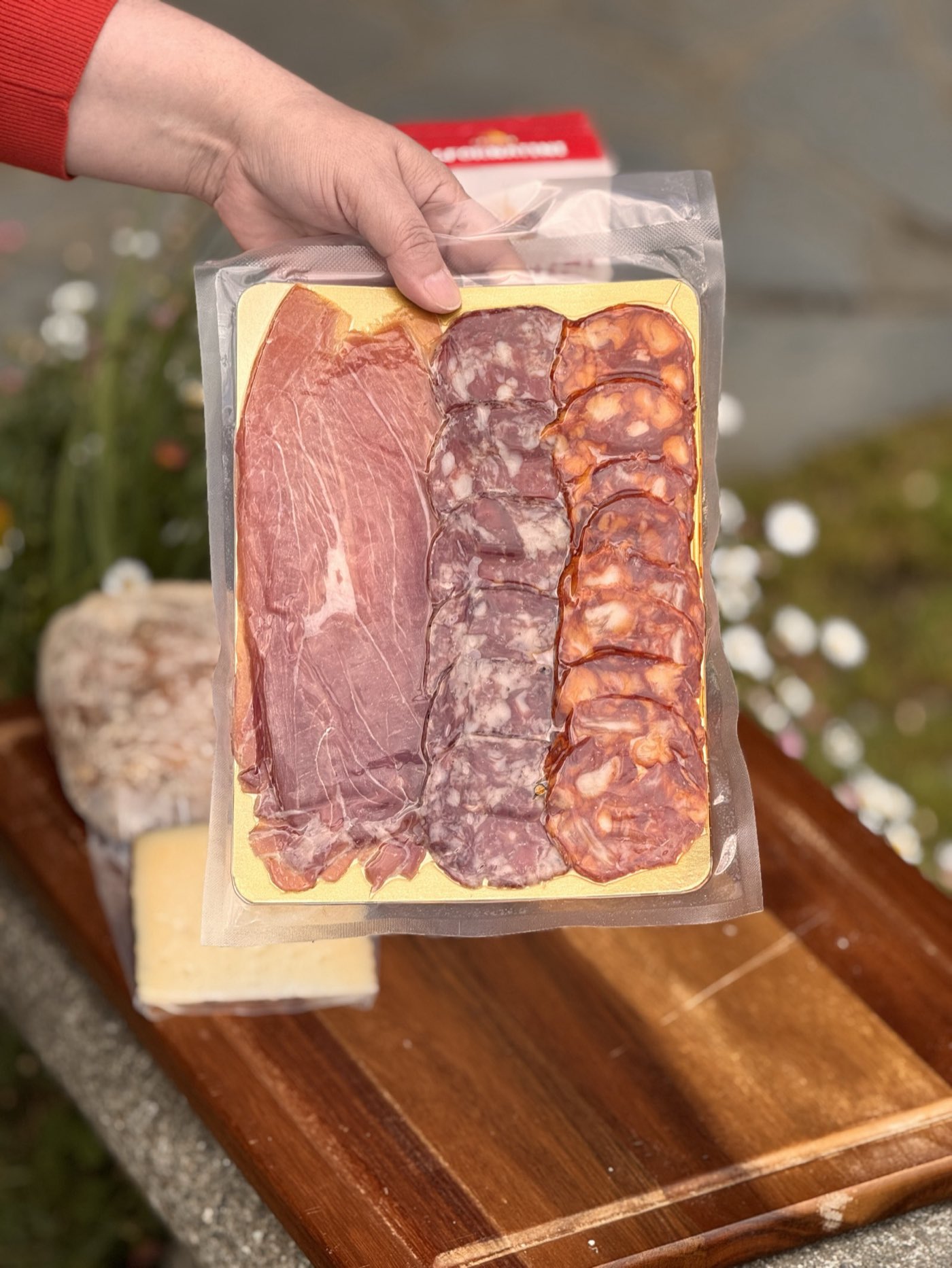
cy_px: 634
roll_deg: +1.6
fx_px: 4399
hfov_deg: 12.4
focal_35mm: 120
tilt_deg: -31.4
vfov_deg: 16.4
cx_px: 476
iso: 50
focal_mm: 15.66
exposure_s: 1/550
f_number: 2.8
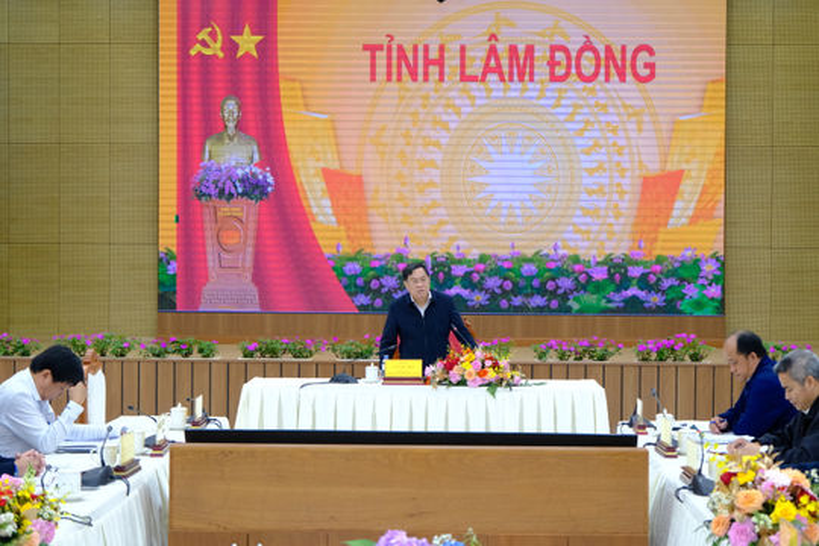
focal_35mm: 64
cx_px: 410
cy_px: 273
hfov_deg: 31.4
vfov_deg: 21.2
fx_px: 1456
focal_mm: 42.9
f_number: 4.5
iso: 2000
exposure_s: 1/200
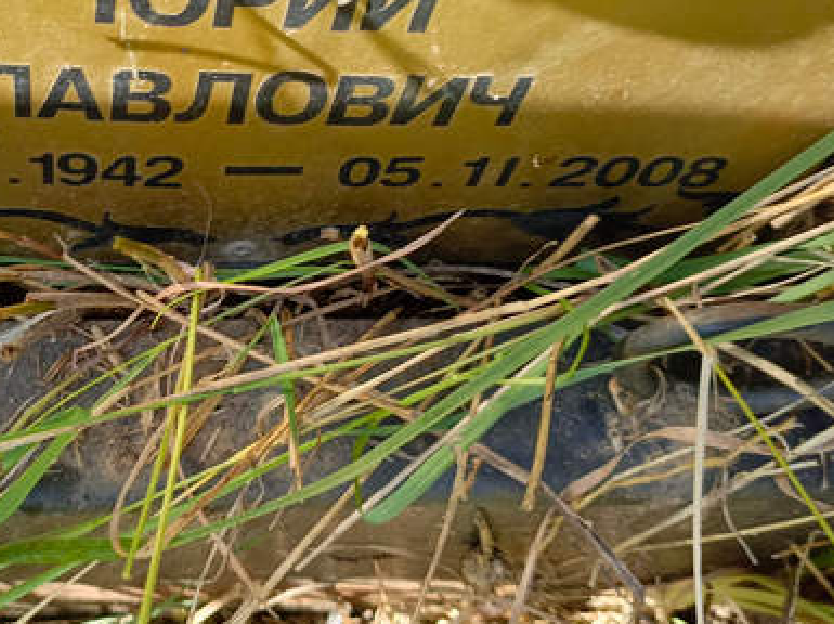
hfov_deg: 35.8
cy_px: 195
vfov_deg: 27.8
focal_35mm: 52
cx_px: 182
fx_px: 1252
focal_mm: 4.76
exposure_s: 1/144
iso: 112
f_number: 1.69
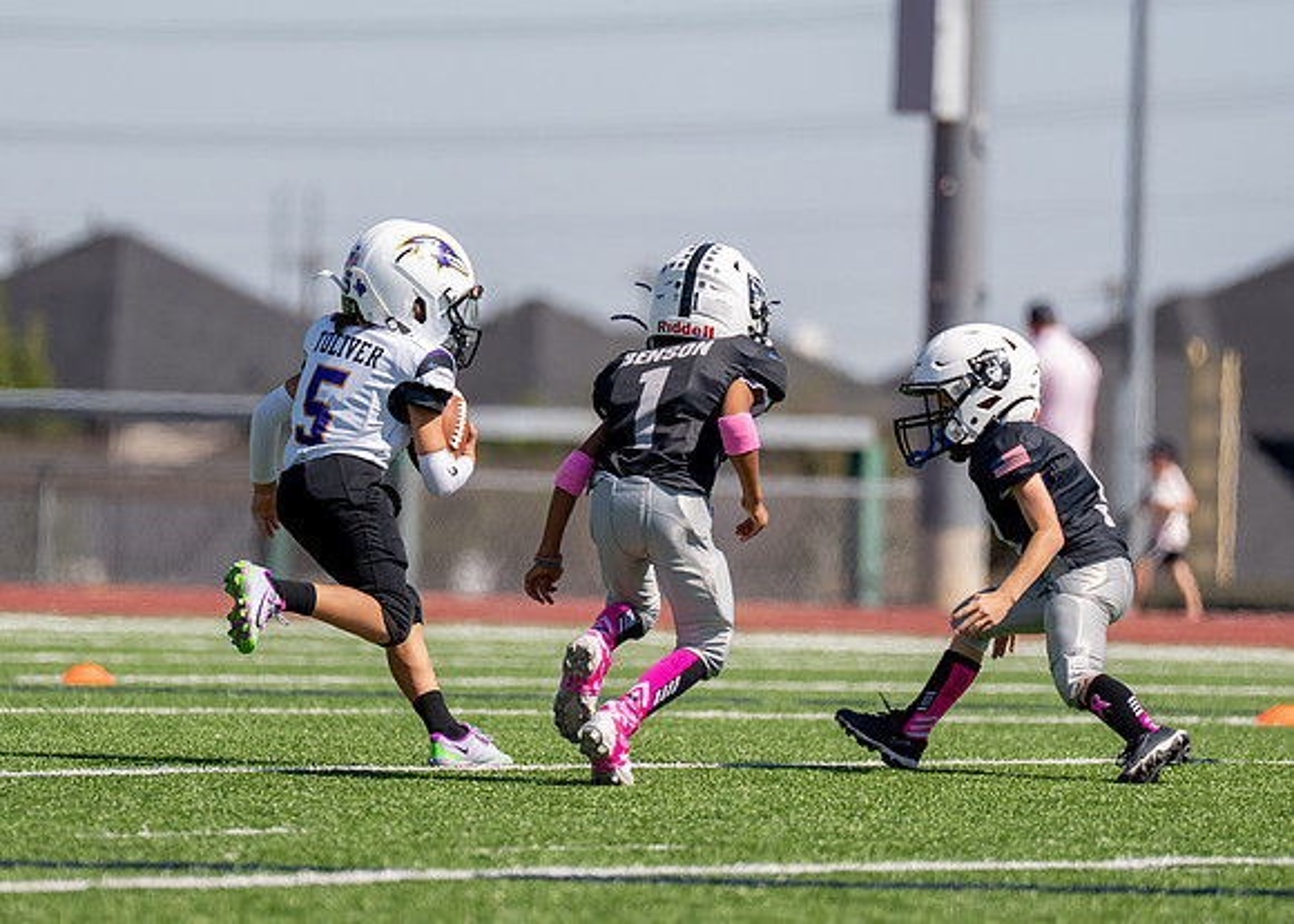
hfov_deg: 5.2
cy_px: 420
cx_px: 474
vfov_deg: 3.7
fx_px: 14213
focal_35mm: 387
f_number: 2.8
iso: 200
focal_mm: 200
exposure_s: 1/4000
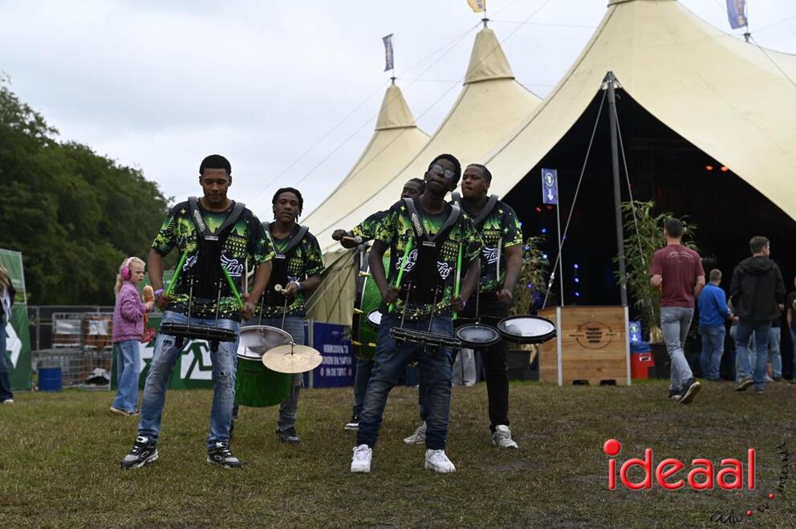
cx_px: 398
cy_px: 264
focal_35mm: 62
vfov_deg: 21.9
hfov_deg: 32.4
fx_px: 1369
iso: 200
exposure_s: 1/250
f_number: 5.6
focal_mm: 62
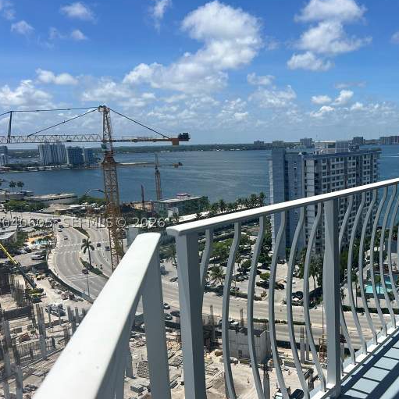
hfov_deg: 44.9
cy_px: 223
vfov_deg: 46.0
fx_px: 469
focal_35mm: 36
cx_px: 285
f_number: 1.5
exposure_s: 1/7463
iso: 50
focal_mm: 5.7
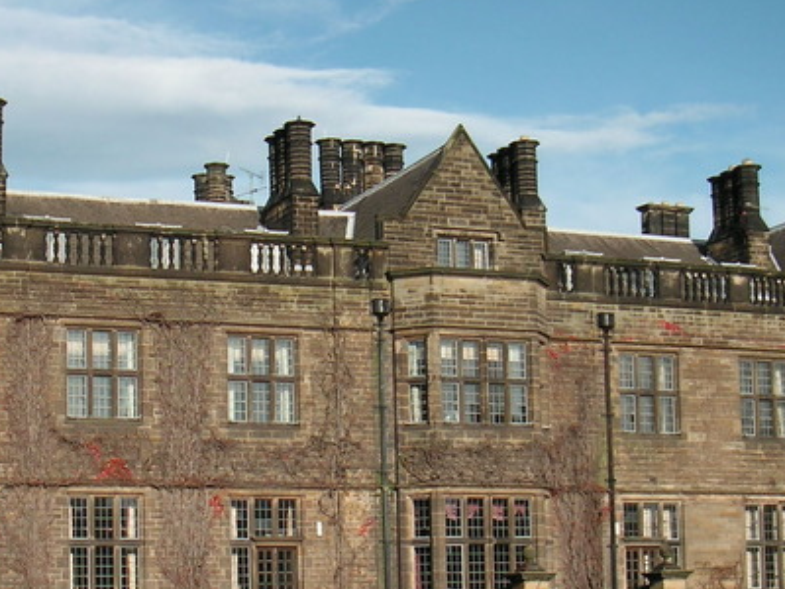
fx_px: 1723
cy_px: 469
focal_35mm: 76
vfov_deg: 19.2
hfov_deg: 25.6
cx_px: 320
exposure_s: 1/750
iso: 50
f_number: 3.3
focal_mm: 6.3
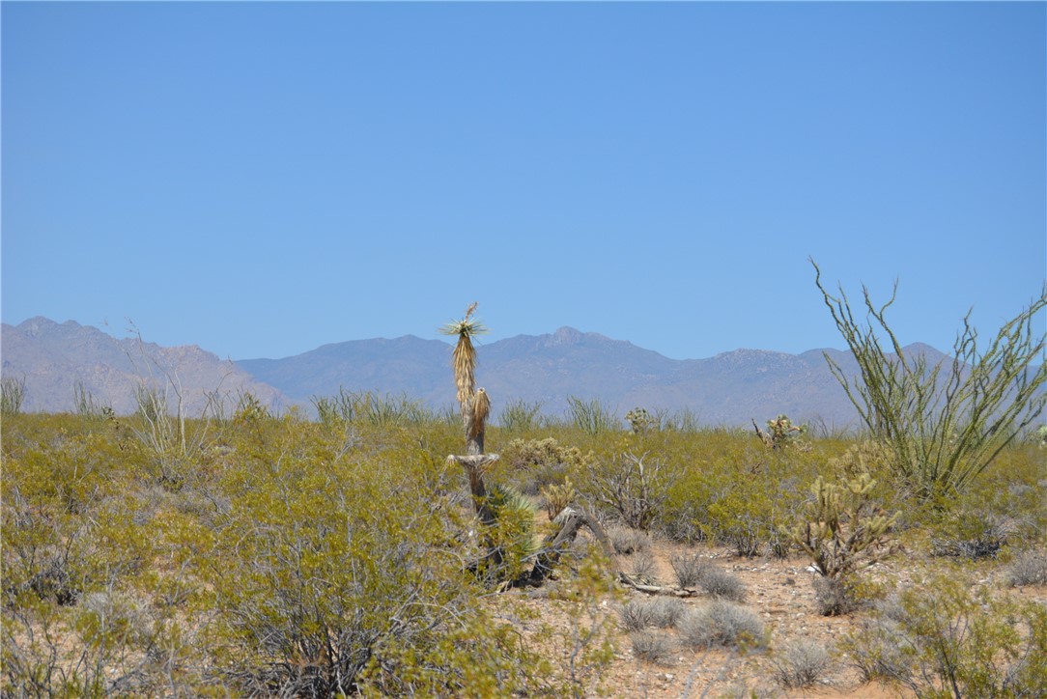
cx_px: 524
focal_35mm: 82
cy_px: 350
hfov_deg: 24.6
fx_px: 2401
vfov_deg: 16.6
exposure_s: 1/1600
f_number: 7.1
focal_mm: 55
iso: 400
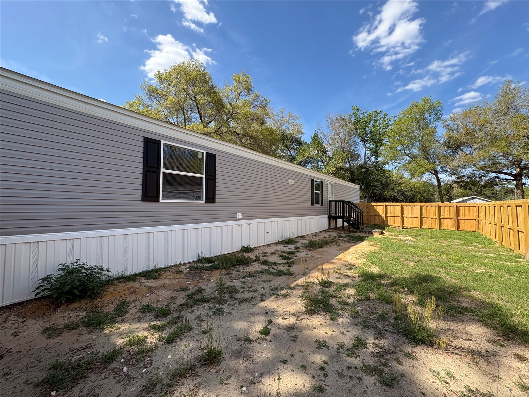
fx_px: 214
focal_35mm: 14
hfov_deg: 102.1
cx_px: 264
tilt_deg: +5.3
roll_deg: +0.3
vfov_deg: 85.7
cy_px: 198
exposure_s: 1/868
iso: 50
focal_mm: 2.22
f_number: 2.2
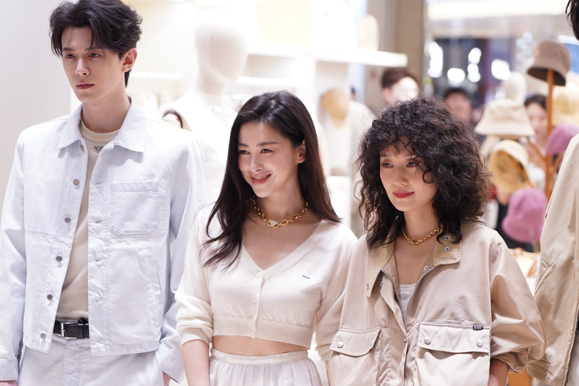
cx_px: 351
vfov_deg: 14.2
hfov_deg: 21.2
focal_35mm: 96
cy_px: 210
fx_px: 1544
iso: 2000
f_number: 2.8
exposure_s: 1/320
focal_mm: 70
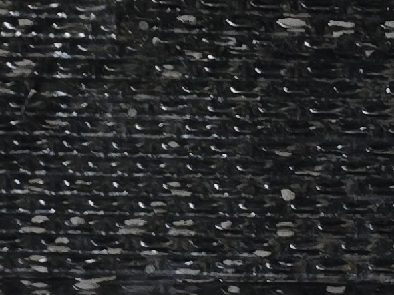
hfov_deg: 9.1
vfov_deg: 9.3
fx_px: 1775
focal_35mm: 156
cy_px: -117
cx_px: 1323
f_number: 1.8
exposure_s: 1/24
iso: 100
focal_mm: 5.4
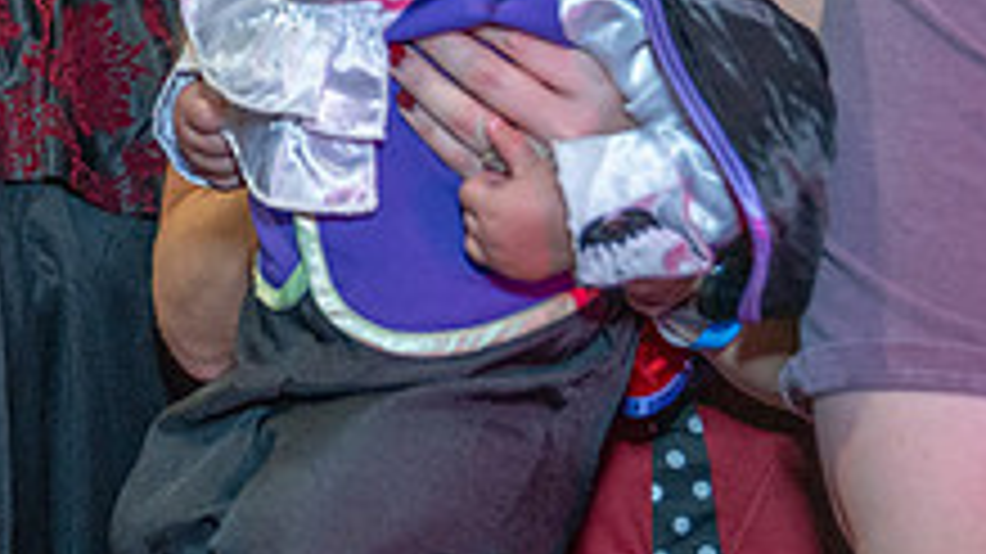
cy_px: -2
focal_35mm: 97
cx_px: -77
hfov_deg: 21.0
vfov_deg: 12.3
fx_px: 2535
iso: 2500
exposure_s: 1/160
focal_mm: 35
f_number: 3.5
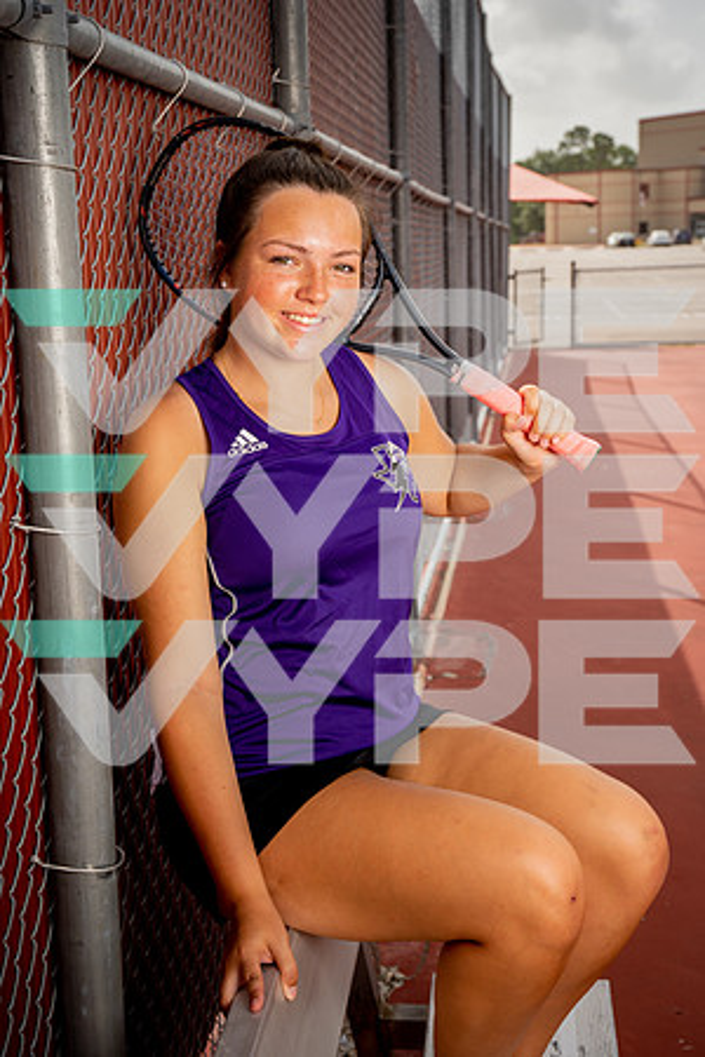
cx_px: 352
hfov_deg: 25.1
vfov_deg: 36.9
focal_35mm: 54
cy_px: 528
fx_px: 1586
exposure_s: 1/250
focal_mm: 54
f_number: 8
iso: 50
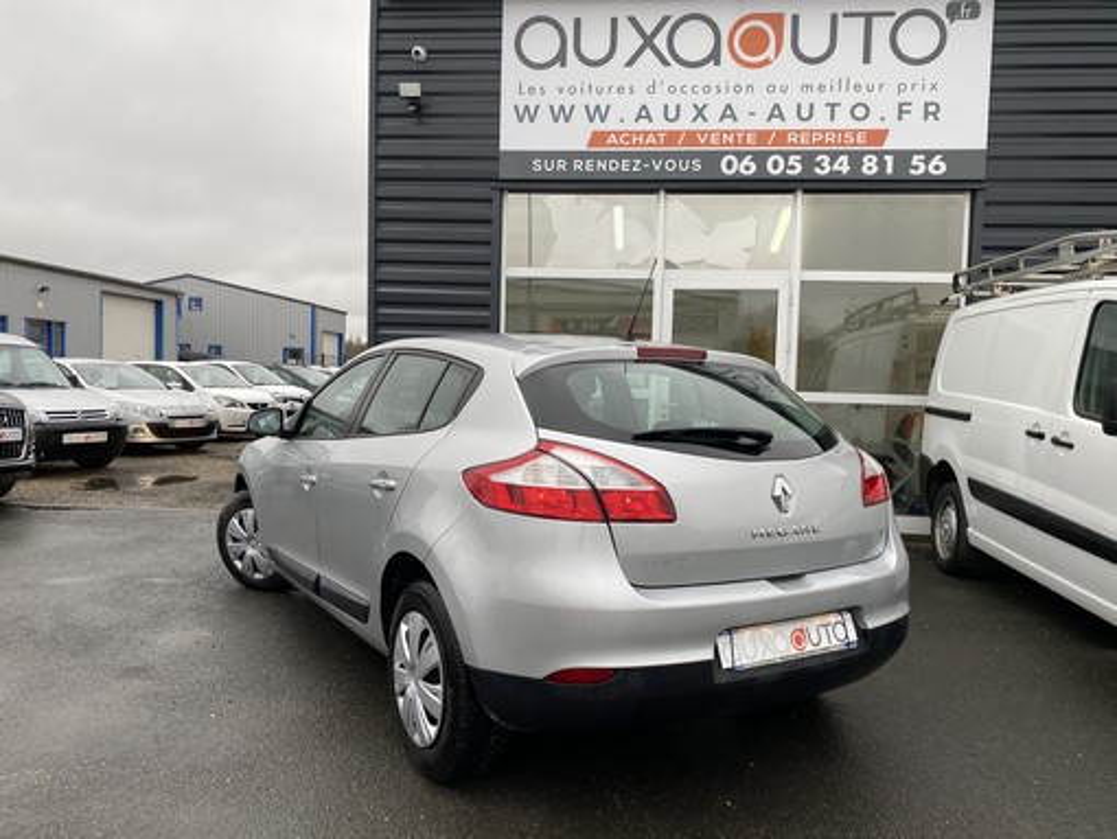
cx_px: 558
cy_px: 420
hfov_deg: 67.3
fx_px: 839
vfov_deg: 53.1
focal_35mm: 26
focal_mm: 4.25
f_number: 1.8
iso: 32
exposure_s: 1/188
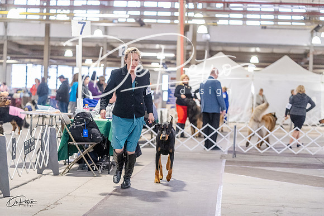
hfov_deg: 25.1
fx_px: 729
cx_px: 162
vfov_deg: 16.9
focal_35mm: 81
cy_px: 108
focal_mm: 81
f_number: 2.8
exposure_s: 1/400
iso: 6400
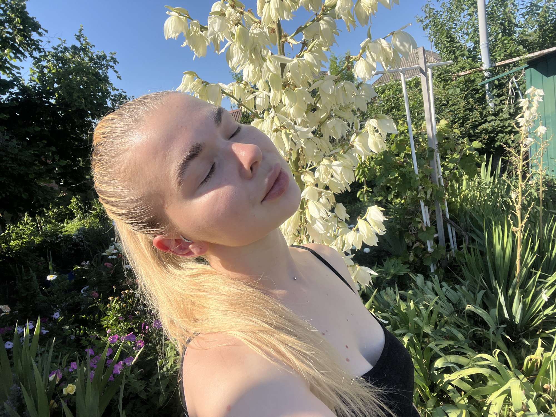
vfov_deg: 58.9
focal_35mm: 23
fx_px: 369
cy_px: 208
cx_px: 278
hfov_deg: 73.9
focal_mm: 2.71
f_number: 2.2
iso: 32
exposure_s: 1/594
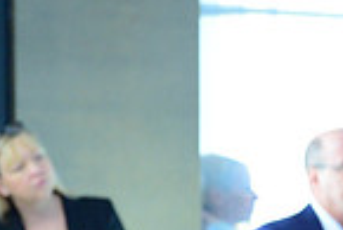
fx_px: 4187
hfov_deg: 4.7
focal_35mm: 439
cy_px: 359
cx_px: 433
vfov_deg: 3.1
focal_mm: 110
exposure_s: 1/100
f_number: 2.8
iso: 4000
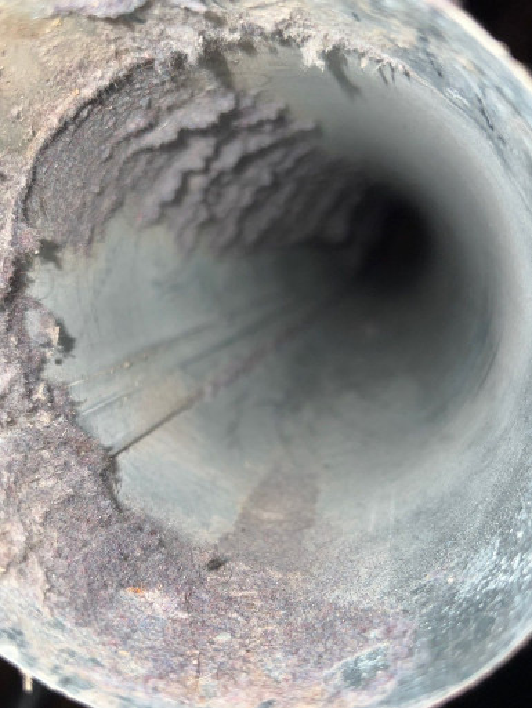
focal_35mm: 28
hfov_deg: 49.8
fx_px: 574
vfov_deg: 63.4
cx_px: 266
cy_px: 354
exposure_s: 1/3546
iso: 20
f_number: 1.8
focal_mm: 4
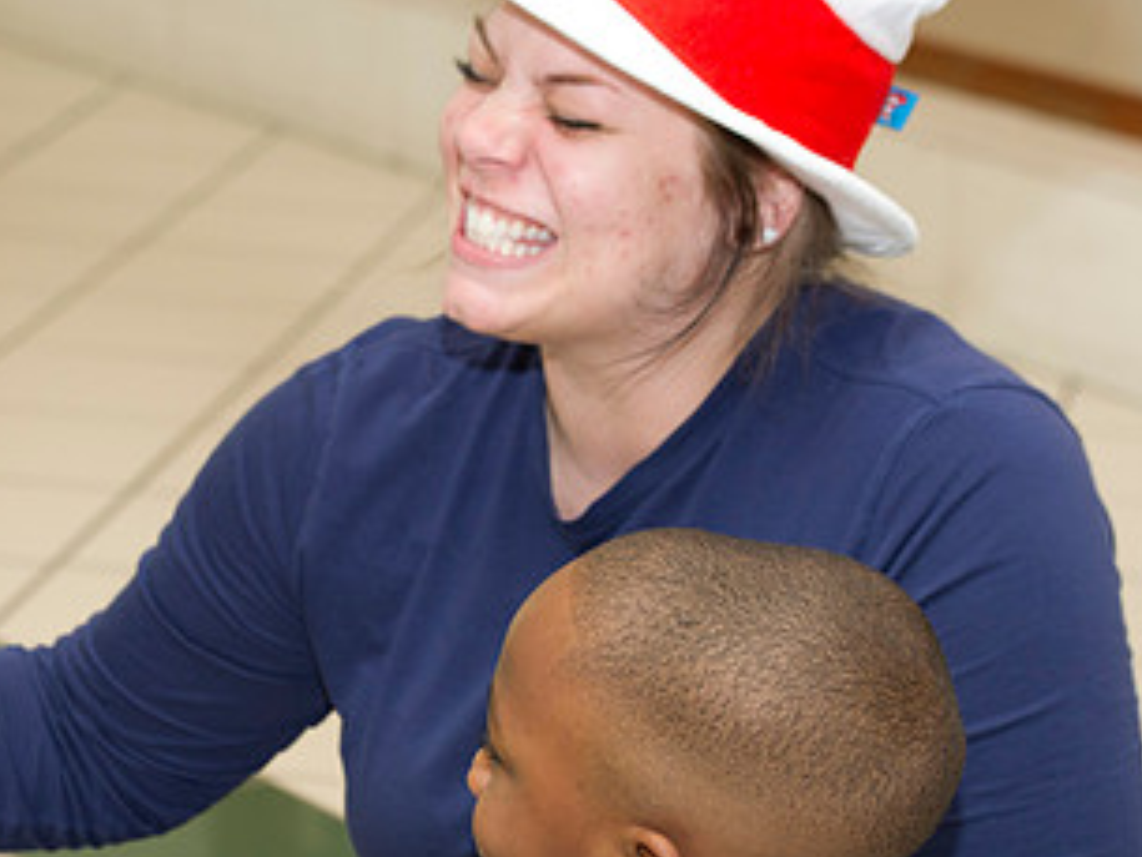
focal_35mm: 168
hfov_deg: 11.7
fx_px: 5545
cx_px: 374
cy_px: 509
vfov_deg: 8.8
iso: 1250
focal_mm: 92
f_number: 5.6
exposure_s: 1/250
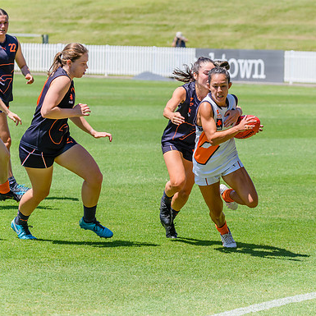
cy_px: 140
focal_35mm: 297
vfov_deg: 5.9
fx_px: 3067
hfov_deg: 5.9
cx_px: 244
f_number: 8
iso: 800
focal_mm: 190
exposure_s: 1/1600
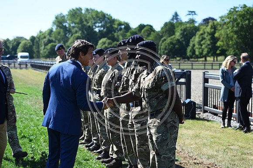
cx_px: 126
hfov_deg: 28.9
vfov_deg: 19.4
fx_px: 492
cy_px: 84
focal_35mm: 70
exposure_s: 1/1250
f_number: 4
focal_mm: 70
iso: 200
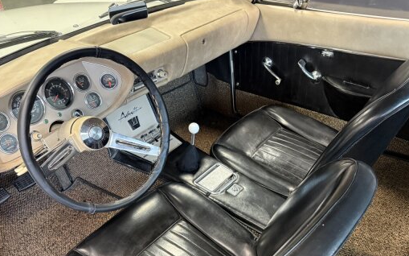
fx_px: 357
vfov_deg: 38.6
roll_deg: +5.4
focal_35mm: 32
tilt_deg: -38.4
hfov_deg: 59.6
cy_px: 185
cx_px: 211
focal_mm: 6.76
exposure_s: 1/60
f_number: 1.78
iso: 800
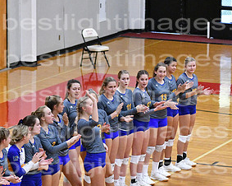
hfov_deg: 9.6
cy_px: 150
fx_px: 1386
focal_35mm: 202
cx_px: 113
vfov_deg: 7.6
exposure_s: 1/1000
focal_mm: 70
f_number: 3.2
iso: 8000
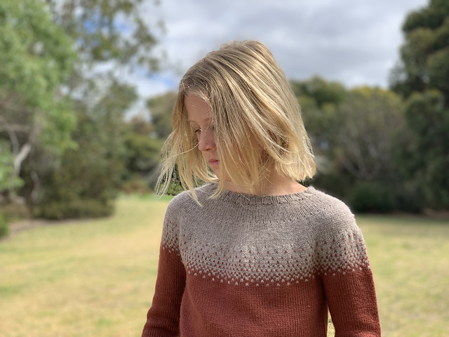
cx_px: 224
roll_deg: -3.2
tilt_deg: +0.8
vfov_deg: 28.0
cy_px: 168
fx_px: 674
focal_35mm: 52
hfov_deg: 36.8
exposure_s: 1/607
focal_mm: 6
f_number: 2.4
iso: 16
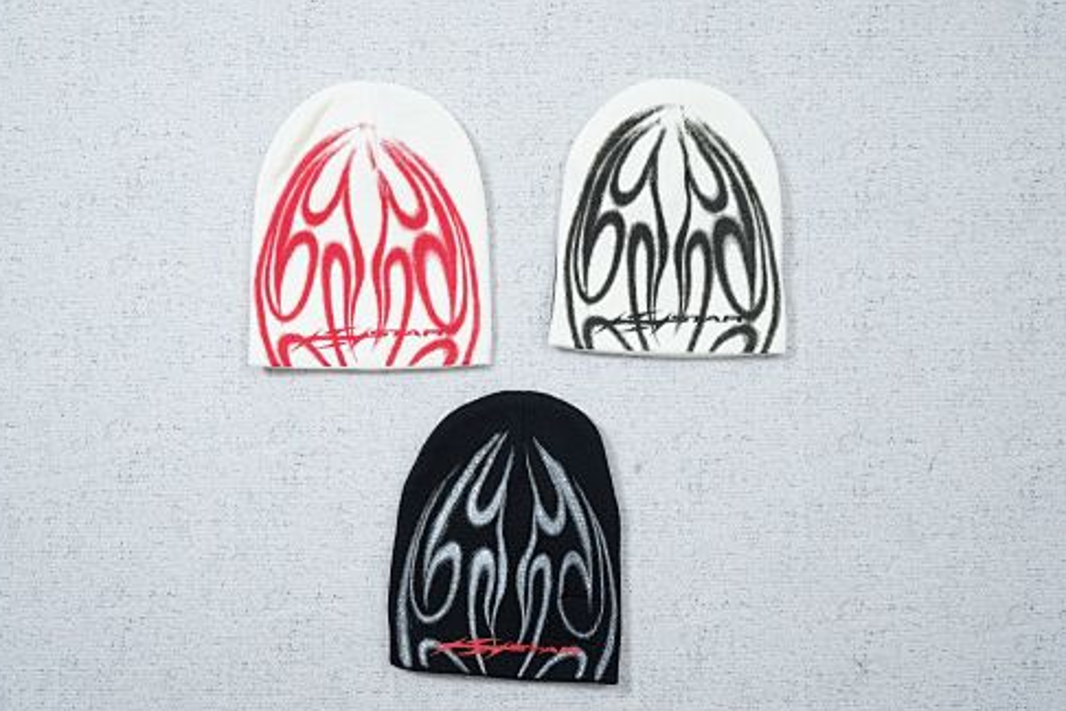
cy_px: 363
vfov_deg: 36.9
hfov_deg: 53.1
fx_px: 1066
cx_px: 522
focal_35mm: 36
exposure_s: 1/100
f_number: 10
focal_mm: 35
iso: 1600
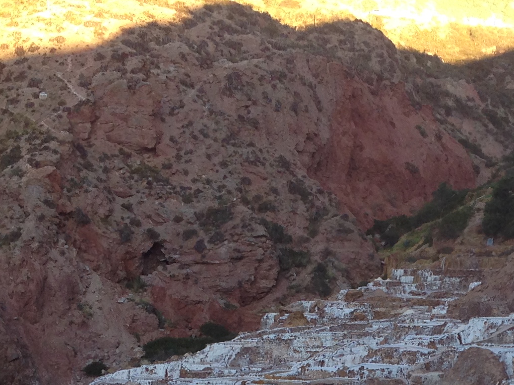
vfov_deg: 13.7
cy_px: 505
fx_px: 1544
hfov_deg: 18.7
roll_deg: -1.1
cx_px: 406
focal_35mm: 104
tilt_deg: -10.5
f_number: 2.4
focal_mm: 4.12
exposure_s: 1/182
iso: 50
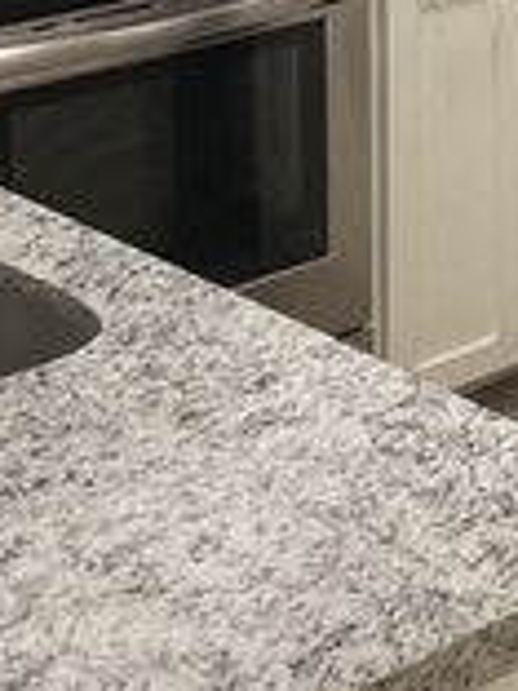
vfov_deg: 16.9
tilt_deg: -9.8
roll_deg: -0.9
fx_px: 2215
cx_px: 638
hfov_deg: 13.0
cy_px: -140
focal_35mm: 111
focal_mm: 4.25
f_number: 1.8
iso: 100
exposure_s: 1/120
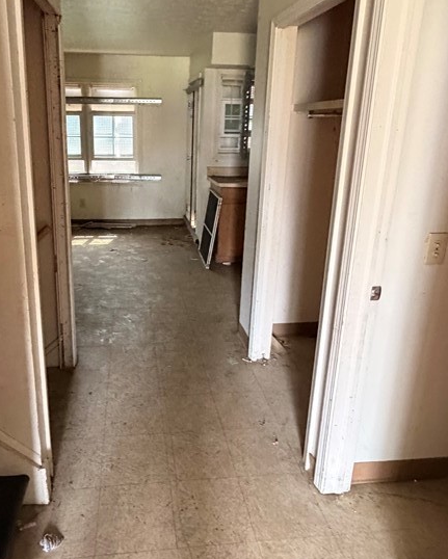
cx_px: 174
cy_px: 240
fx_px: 431
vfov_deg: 65.7
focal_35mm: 26
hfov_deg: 54.5
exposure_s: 1/60
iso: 640
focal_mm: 2.22
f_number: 2.2
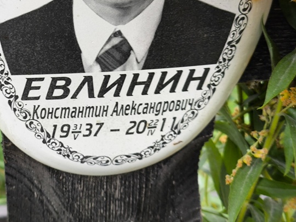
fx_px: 633
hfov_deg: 26.0
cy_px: 84
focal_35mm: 74
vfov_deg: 19.9
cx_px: 79
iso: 80
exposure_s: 1/60
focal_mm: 4.71
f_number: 1.7
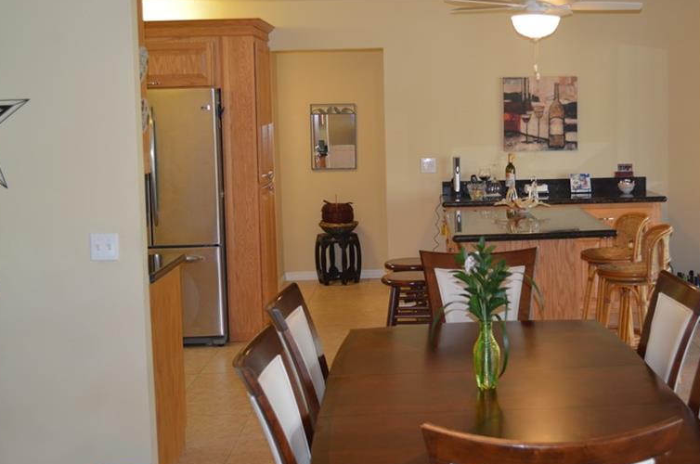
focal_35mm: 53
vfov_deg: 25.4
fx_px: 1029
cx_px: 447
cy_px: 207
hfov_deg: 37.3
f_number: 4.2
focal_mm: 26
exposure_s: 1/60
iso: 450
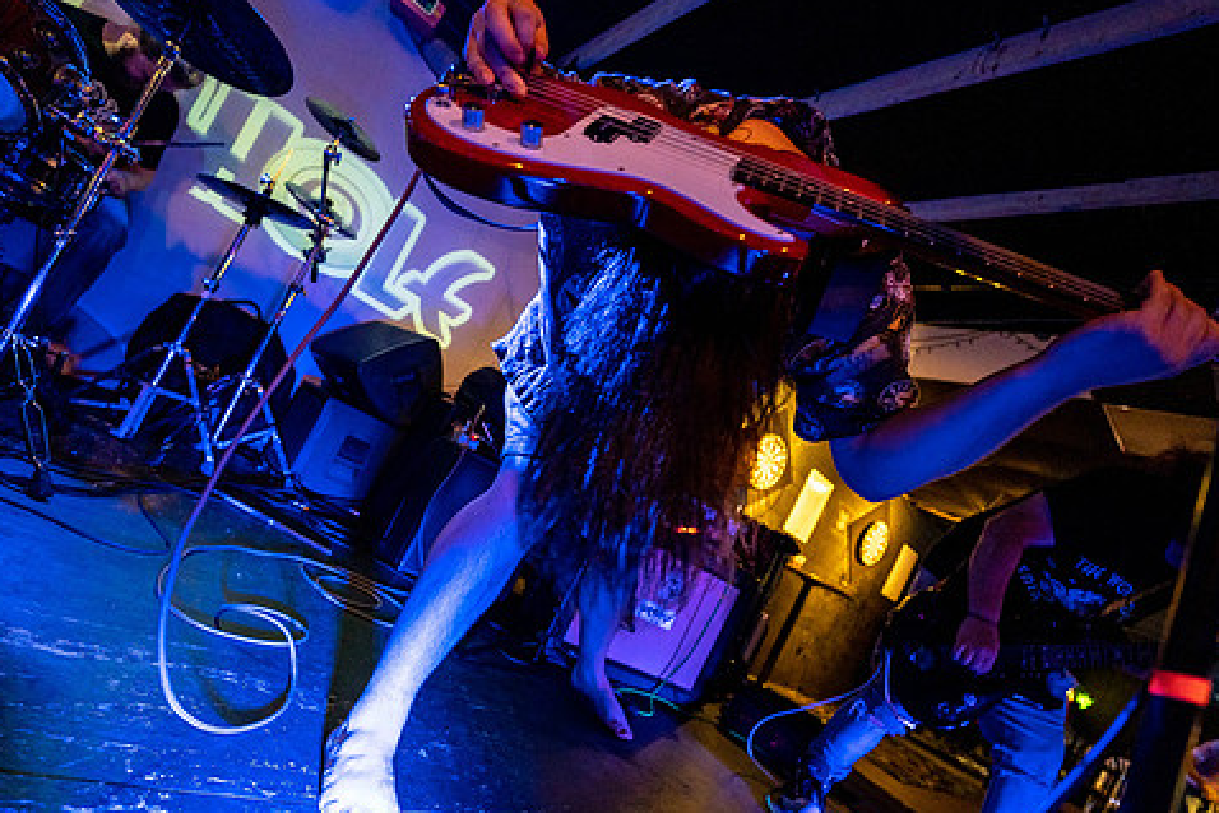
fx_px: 576
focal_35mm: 17
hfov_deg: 93.3
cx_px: 620
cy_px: 460
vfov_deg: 70.2
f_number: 2.8
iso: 3200
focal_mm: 14
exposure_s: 1/160
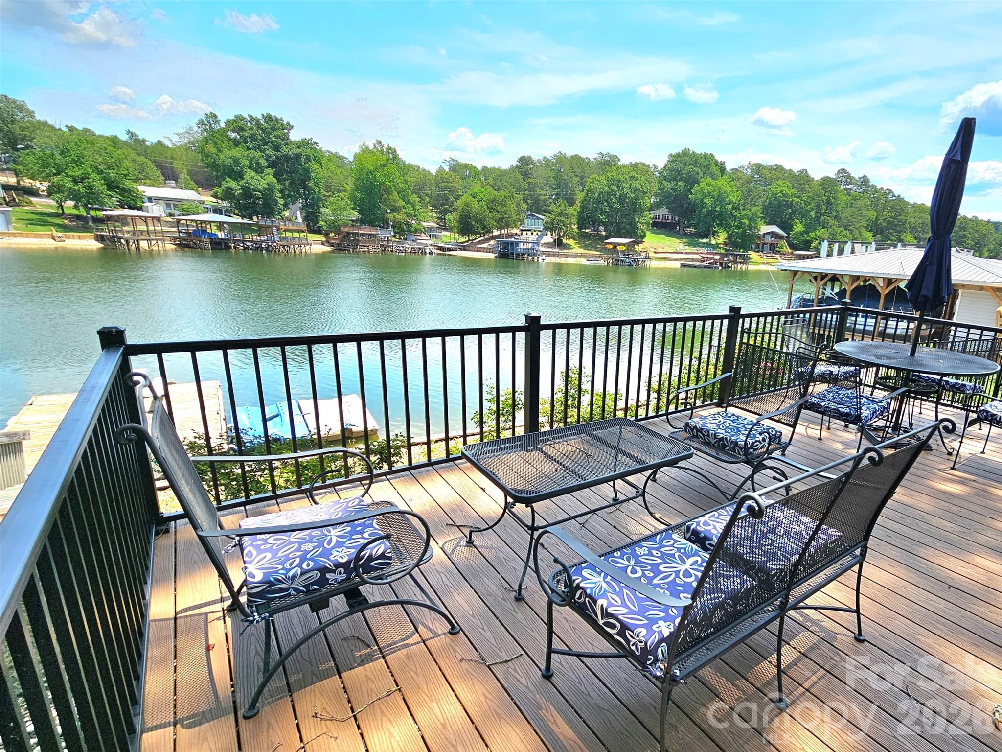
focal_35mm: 13
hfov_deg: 106.2
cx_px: 501
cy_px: 376
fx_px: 376
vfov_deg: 89.9
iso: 50
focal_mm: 2.2
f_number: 2.2
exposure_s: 1/2000
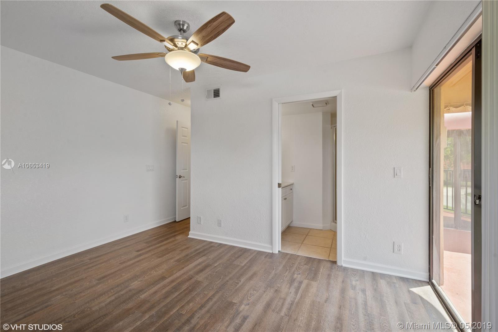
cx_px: 249
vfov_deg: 77.3
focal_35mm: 15
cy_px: 166
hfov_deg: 100.4
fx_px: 207
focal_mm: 10
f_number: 13
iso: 200
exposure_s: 1/4
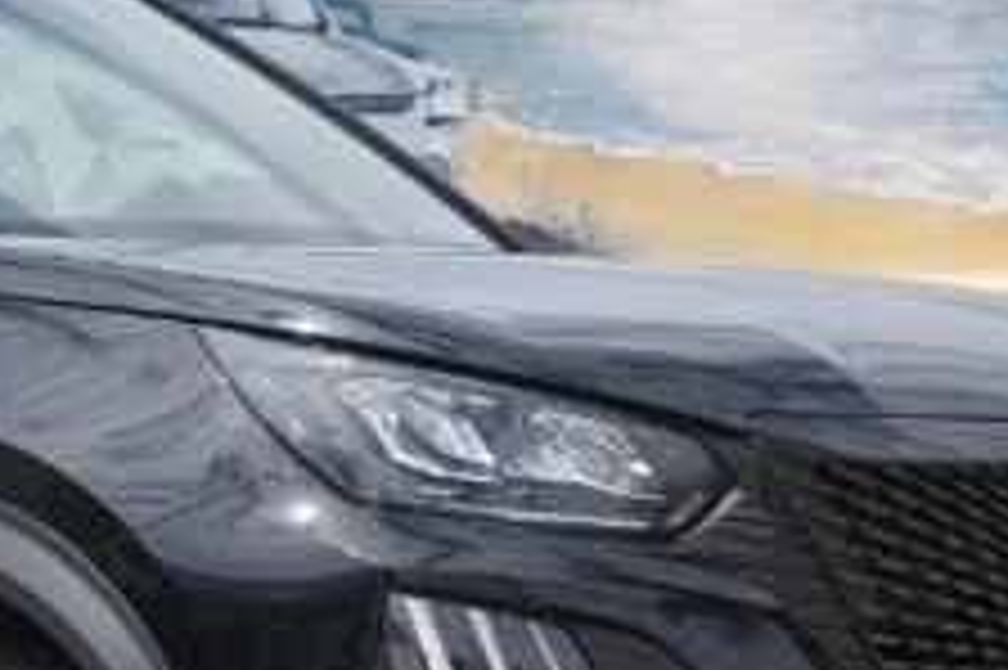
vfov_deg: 4.9
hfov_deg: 7.3
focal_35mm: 279
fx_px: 7806
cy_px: 510
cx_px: -414
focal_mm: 40.8
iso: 160
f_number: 9
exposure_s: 1/320
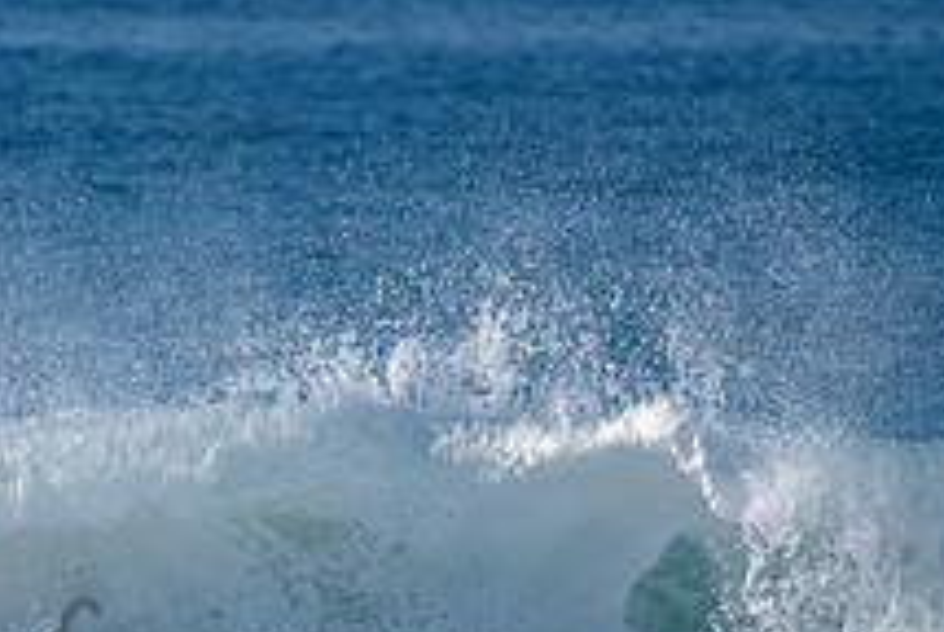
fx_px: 35369
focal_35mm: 1347
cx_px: 35
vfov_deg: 1.0
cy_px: 630
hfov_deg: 1.5
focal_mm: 500
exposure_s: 1/2000
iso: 180
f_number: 5.6
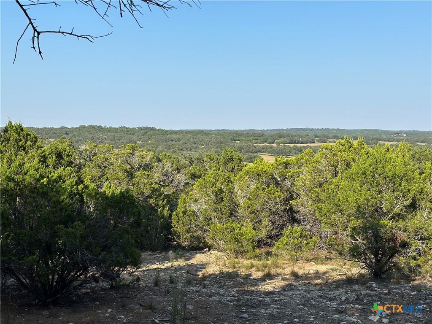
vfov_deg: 30.3
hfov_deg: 39.7
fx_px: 599
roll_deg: -0.2
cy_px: 162
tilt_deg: -2.9
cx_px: 216
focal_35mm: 48
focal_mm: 6.86
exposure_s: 1/3876
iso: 80
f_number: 1.78
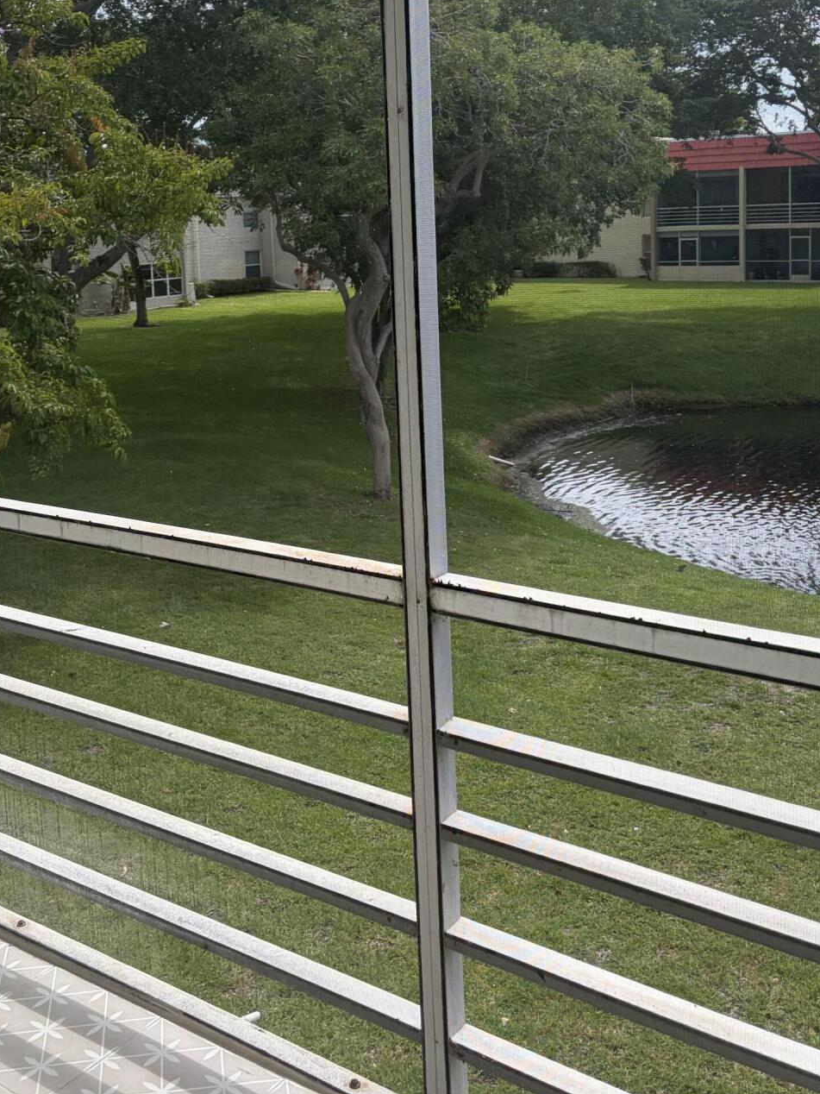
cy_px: 349
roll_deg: +2.0
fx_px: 1295
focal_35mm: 41
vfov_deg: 45.0
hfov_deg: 35.0
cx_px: 337
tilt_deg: -6.1
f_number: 1.6
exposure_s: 1/2985
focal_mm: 5.96
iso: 64
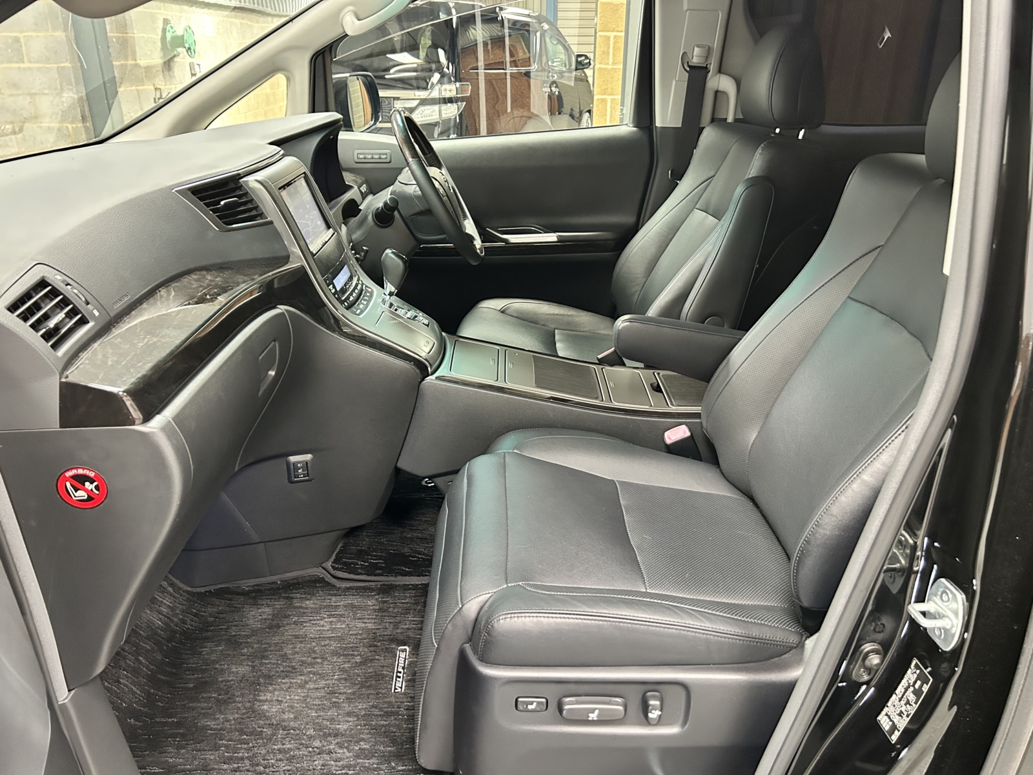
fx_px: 776
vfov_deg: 53.1
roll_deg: -0.3
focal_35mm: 26
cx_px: 516
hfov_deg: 67.3
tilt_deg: -23.4
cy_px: 388
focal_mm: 5.7
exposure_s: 1/50
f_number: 1.5
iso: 500
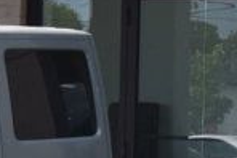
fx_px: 2320
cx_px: 70
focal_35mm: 352
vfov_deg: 3.9
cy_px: 77
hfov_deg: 5.8
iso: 400
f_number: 11
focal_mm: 34
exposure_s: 1/400
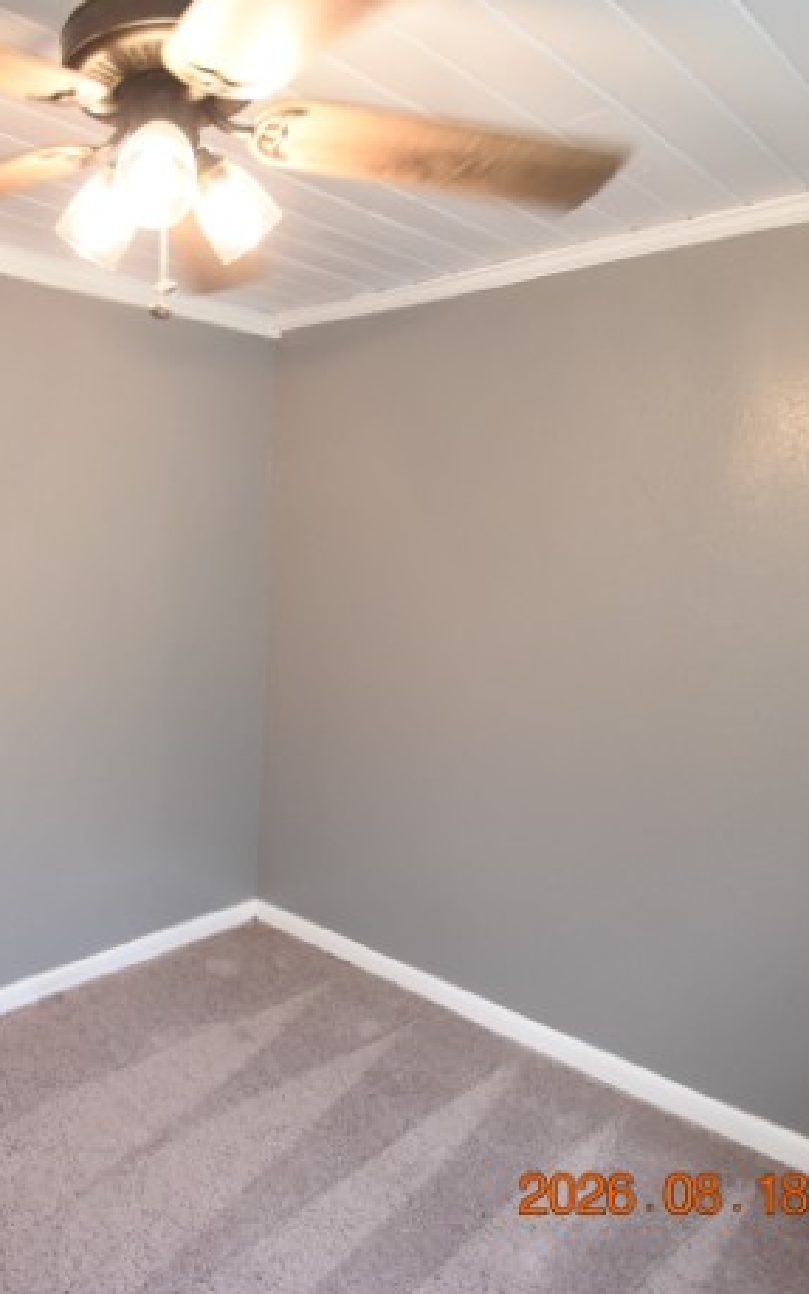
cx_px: 147
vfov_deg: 74.7
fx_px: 846
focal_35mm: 24
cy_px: 620
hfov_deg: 47.9
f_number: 3.5
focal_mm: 10
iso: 1100
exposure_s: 1/60
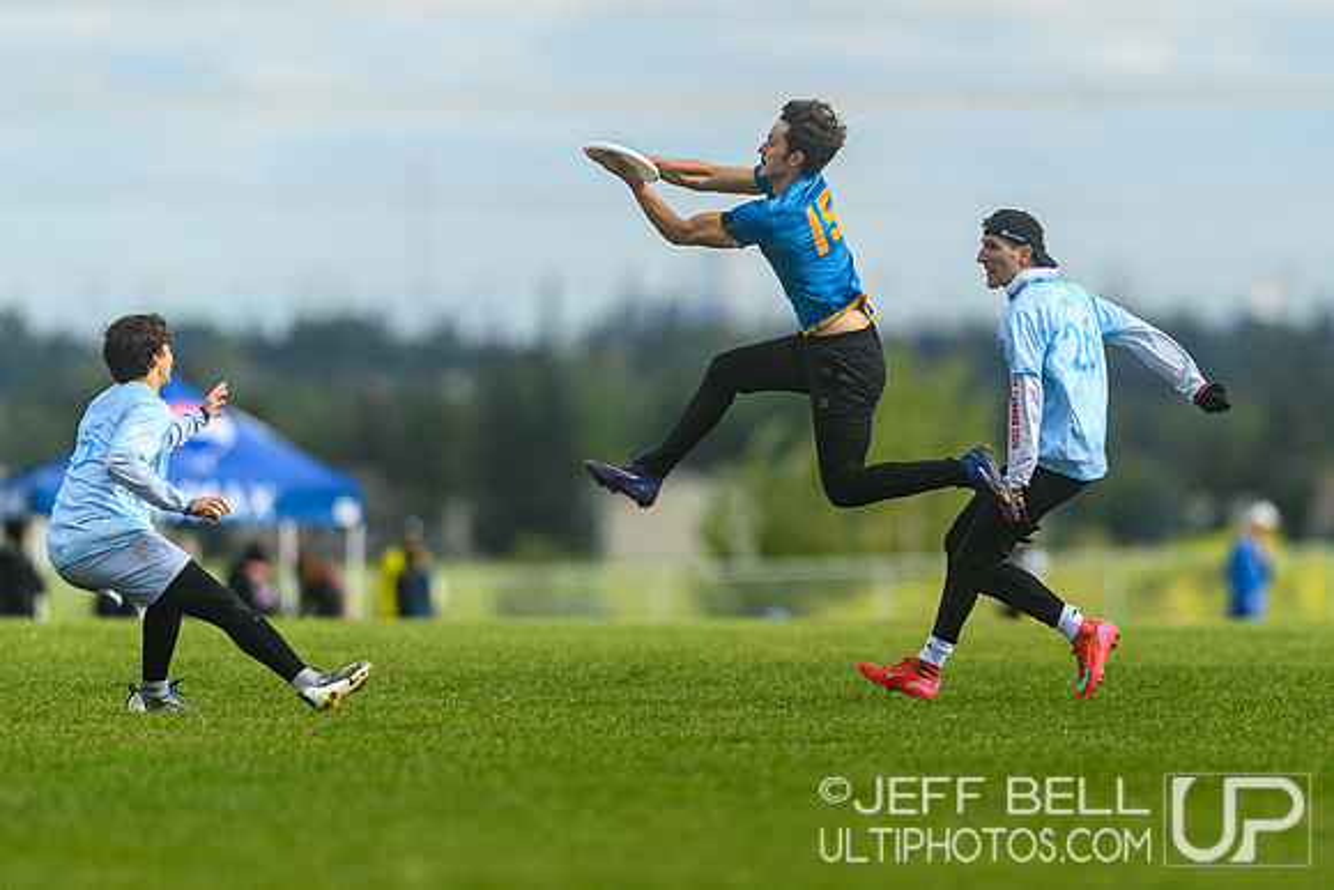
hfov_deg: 3.6
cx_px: 854
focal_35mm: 568
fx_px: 21042
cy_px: 449
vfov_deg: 2.4
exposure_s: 1/1600
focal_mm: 400
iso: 100
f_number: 3.2
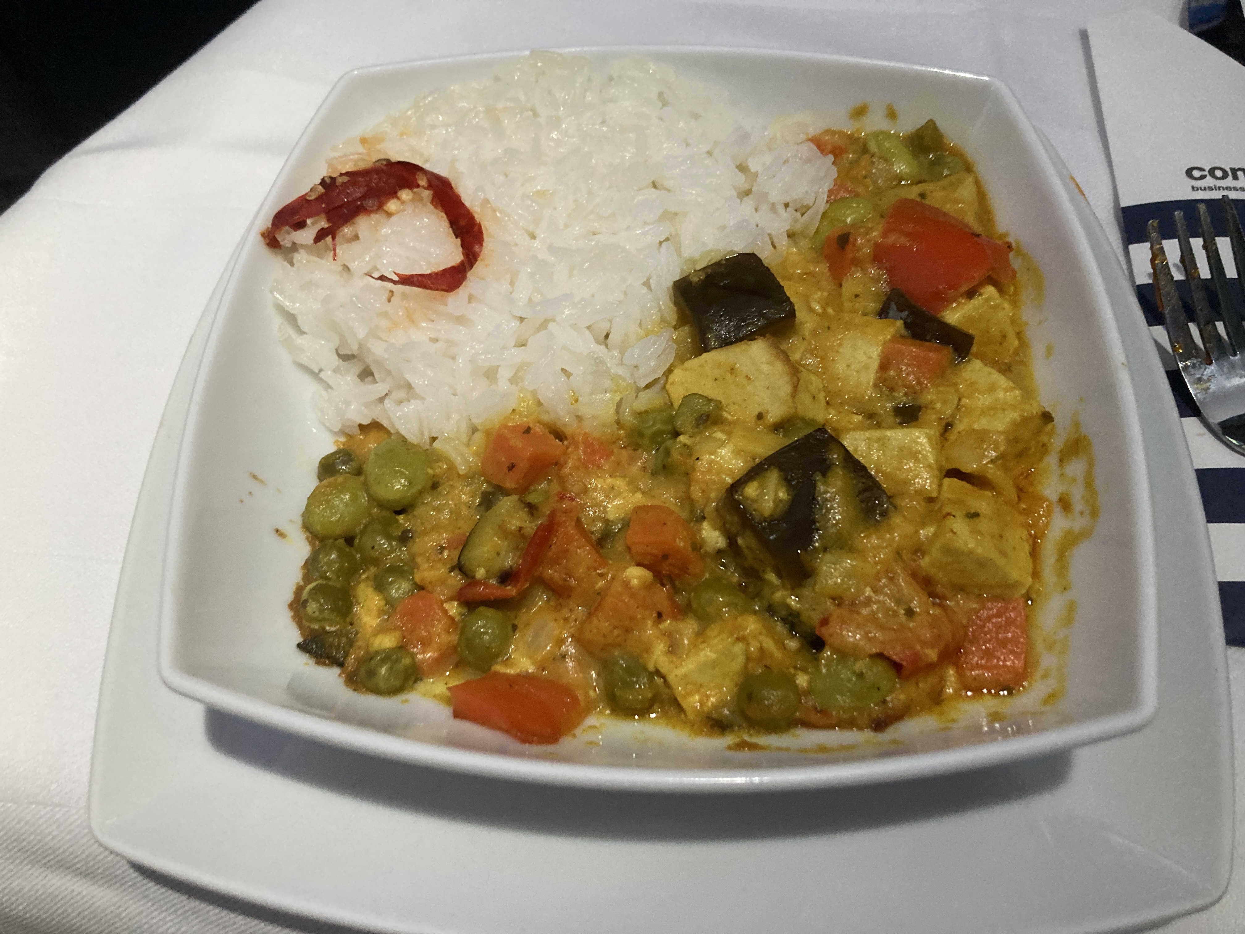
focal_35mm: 28
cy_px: 467
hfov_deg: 63.4
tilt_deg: -57.0
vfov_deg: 49.7
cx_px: 622
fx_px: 1007
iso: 320
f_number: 1.8
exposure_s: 1/41
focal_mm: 3.99
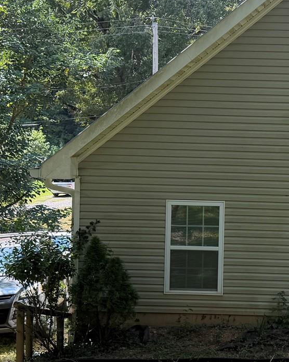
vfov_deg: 27.5
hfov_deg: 21.1
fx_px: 738
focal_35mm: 69
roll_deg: -1.7
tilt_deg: -1.5
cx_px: 316
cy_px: 167
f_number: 1.78
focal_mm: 6.76
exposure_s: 1/750
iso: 100
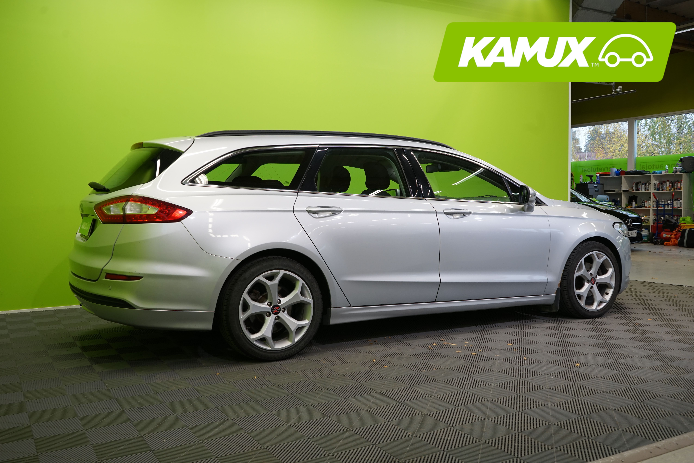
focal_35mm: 33
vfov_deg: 40.0
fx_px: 636
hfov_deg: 57.2
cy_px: 232
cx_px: 347
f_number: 6.3
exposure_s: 1/30
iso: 500
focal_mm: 33
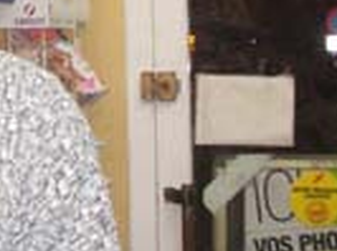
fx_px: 1282
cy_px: -34
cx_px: -185
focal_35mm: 132
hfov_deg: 13.9
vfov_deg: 11.0
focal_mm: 5.8
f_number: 2.6
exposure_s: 1/60
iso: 200
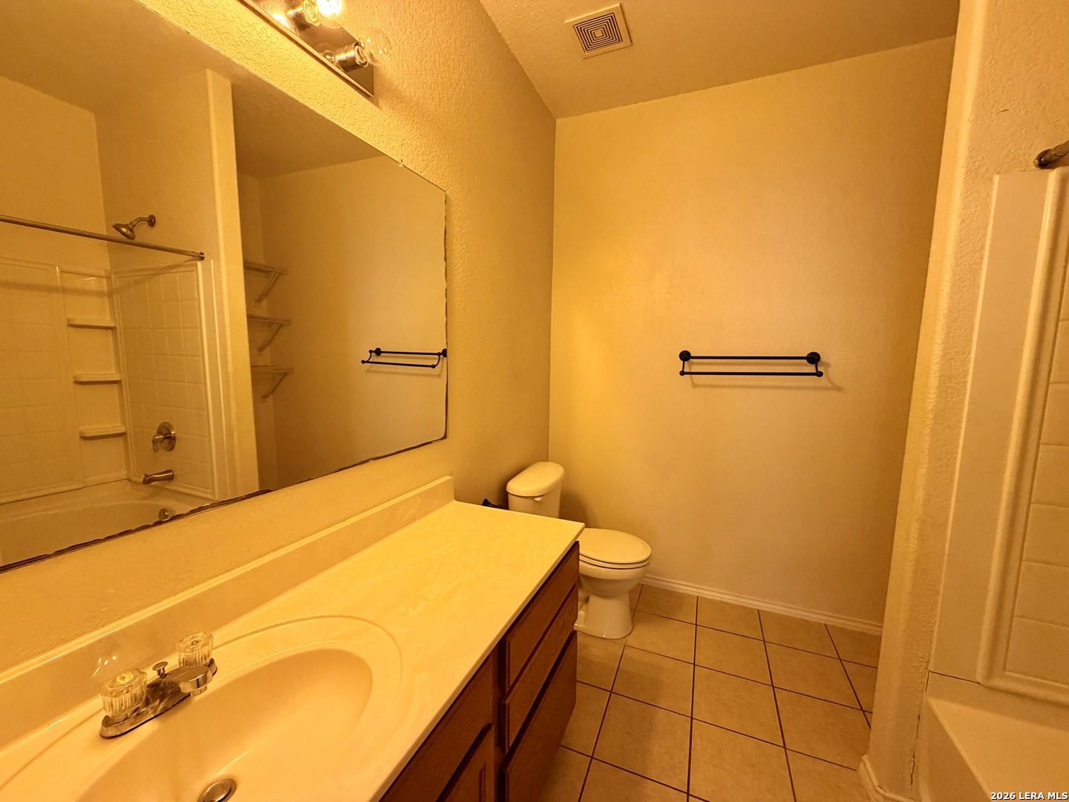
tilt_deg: -6.2
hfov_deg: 102.1
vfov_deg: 85.7
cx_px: 534
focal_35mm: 14
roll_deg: -0.8
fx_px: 432
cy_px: 401
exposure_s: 1/60
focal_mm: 2.22
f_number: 2.2
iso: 250
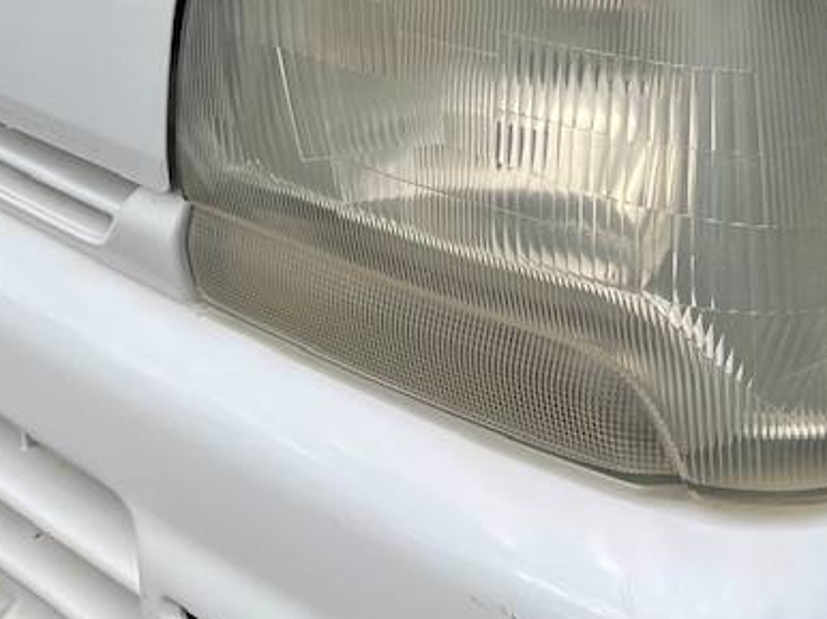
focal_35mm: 83
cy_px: 167
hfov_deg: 22.9
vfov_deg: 17.7
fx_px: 1982
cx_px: 756
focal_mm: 5.1
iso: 32
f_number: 1.6
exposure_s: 1/397
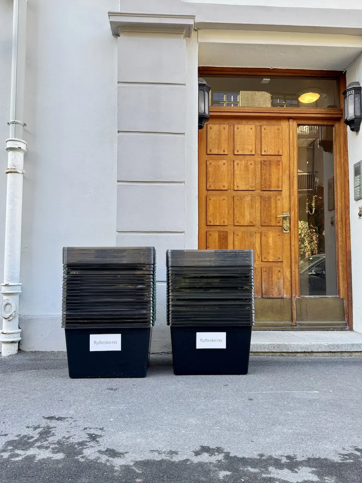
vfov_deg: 67.3
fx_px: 362
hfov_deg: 53.1
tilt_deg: +4.3
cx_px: 183
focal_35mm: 26
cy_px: 250
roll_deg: -0.4
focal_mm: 6.76
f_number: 1.78
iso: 80
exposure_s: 1/121
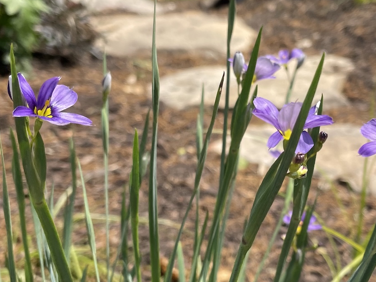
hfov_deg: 33.1
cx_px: 233
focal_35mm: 58
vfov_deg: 25.2
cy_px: 145
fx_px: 630
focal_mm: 4.2
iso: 32
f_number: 1.6
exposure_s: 1/2257
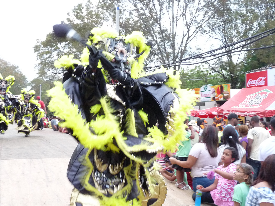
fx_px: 318
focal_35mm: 40
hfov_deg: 46.8
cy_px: 103
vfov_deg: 36.0
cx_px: 138
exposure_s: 1/60
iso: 320
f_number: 2.8
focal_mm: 4.9
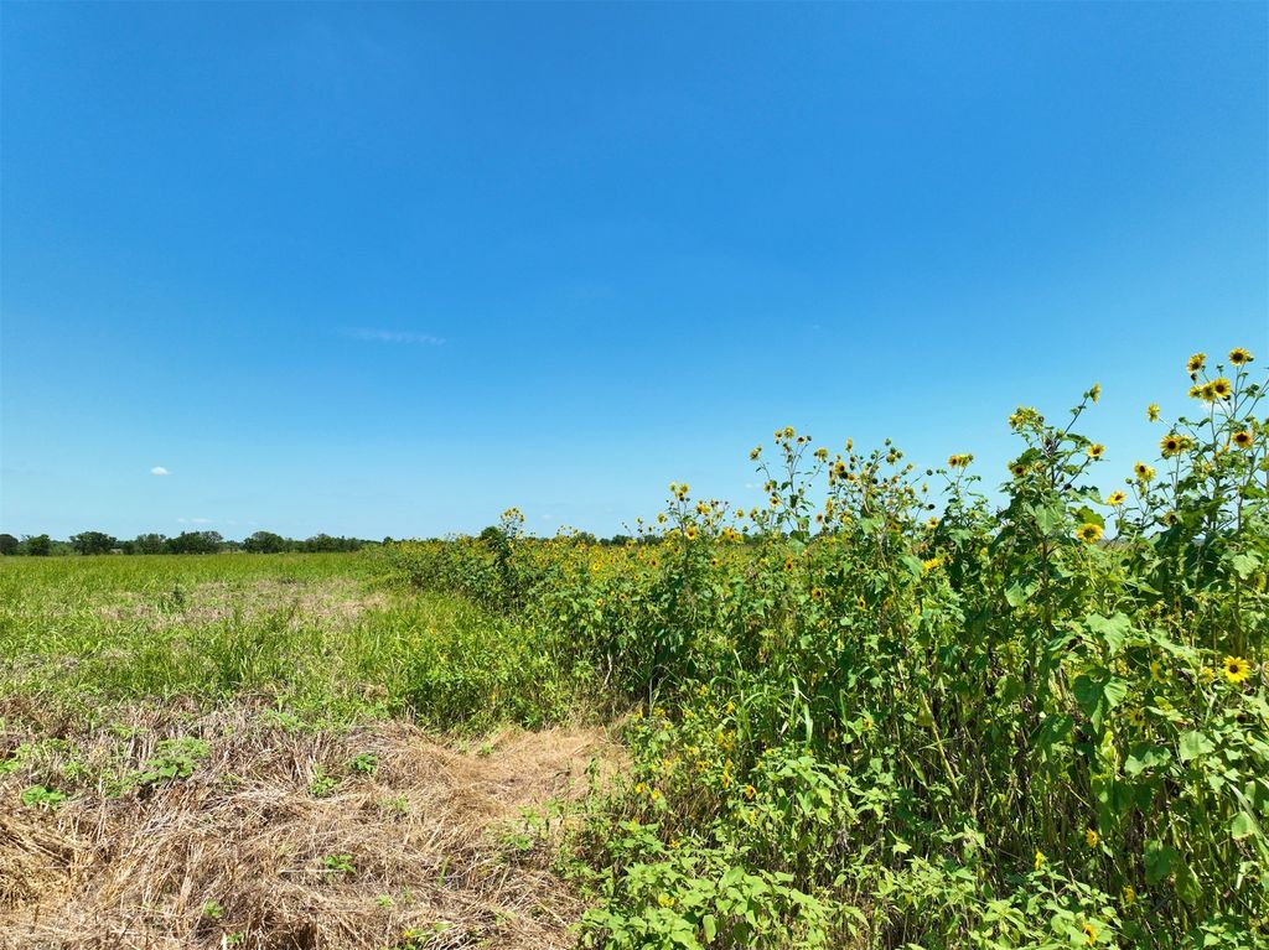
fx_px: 879
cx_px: 634
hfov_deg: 71.6
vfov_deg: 56.8
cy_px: 475
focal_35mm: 24
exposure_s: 1/1250
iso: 100
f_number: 2.8
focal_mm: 12.29
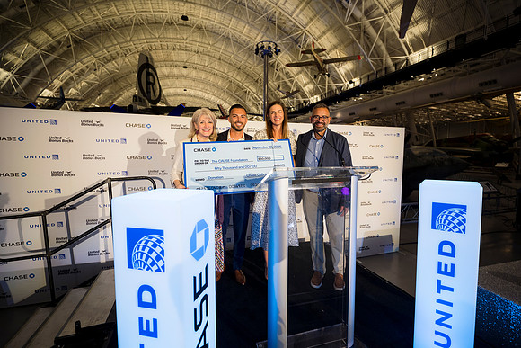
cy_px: 174
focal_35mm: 16
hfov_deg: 96.7
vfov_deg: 73.8
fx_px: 232
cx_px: 260
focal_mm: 16
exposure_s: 1/80
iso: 160
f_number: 2.2
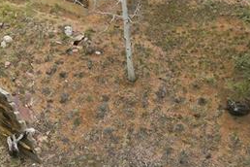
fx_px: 687
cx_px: -144
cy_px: -187
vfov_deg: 12.0
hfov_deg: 18.0
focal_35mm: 99
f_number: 1.7
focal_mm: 6.7
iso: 130
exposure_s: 1/1250
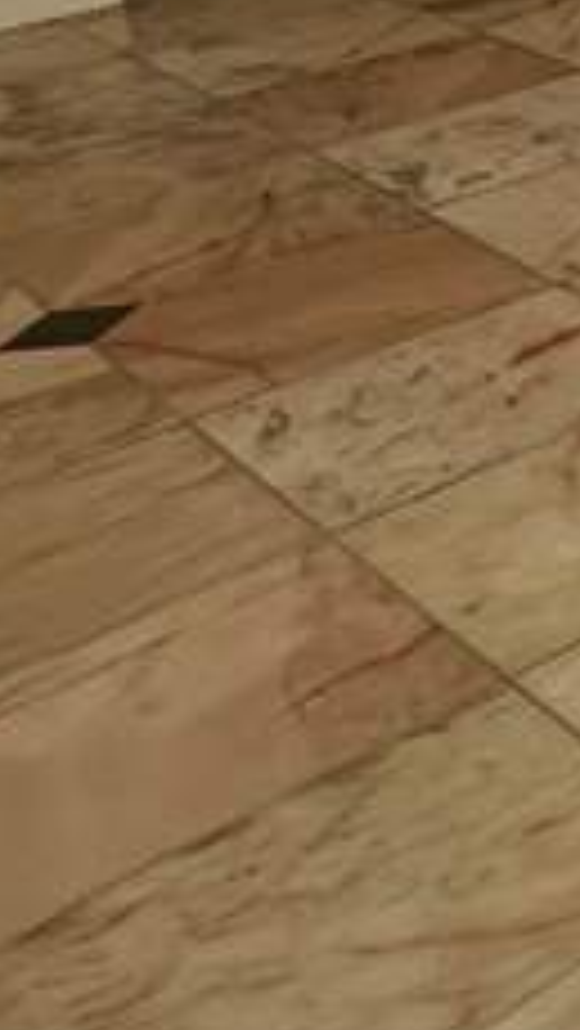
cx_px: 1744
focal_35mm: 66
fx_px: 1803
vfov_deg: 26.8
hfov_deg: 11.2
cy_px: -319
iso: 32
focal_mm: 1.57
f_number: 1.8
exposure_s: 1/430
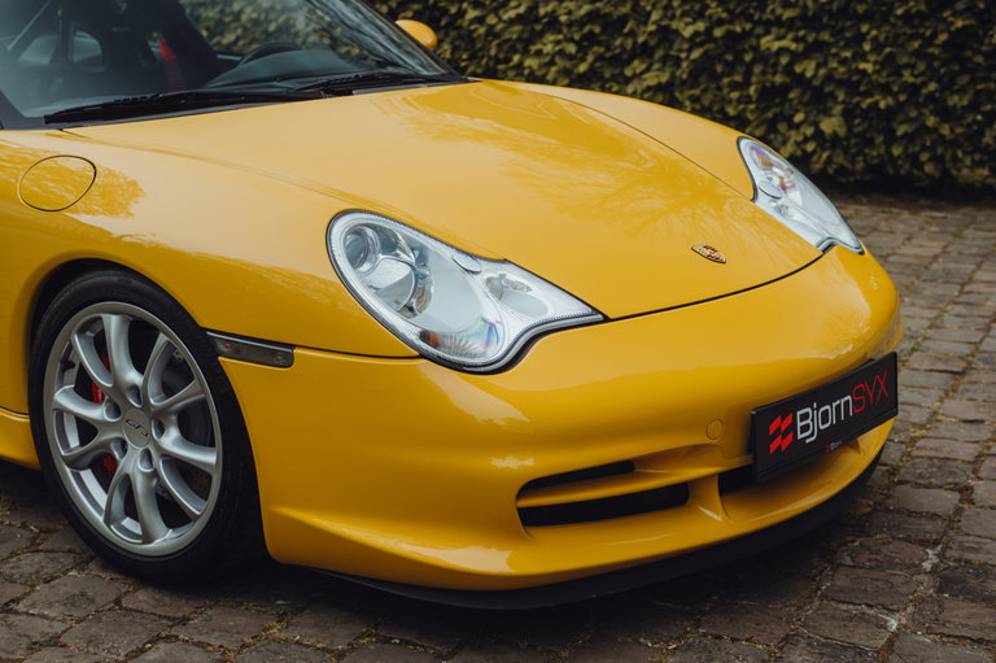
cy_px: 332
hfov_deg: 36.3
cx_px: 498
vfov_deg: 24.6
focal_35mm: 55
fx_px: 1521
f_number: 4.5
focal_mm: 55
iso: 200
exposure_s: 1/250
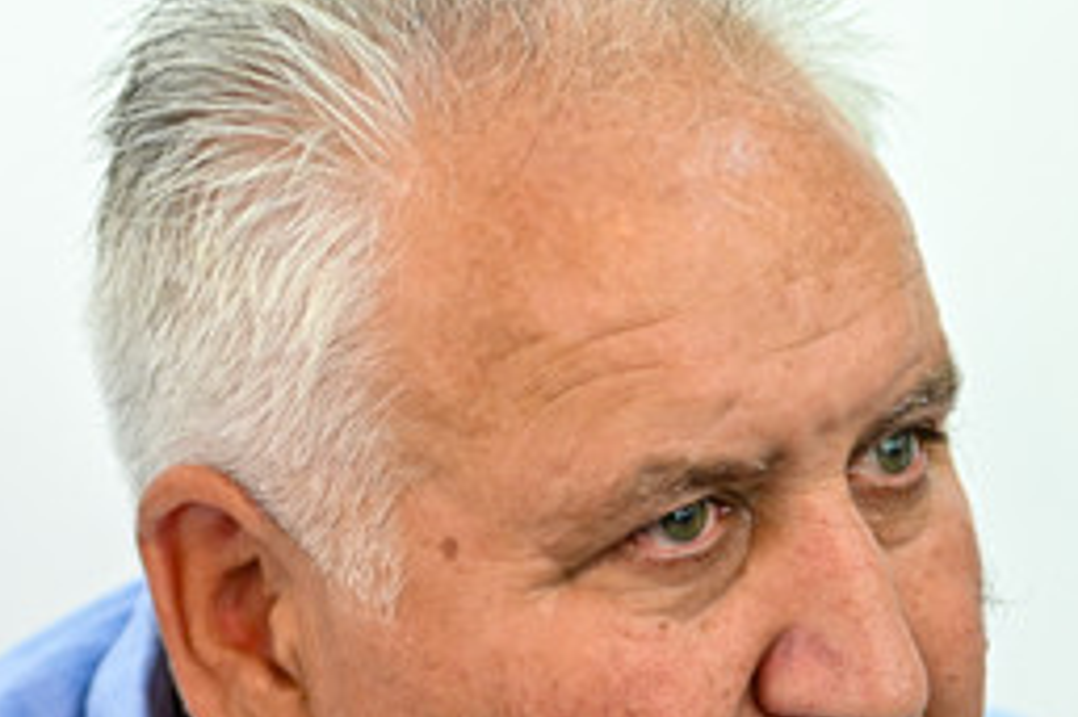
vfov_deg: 7.9
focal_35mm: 174
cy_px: 621
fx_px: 5207
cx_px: 659
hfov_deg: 11.8
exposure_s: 1/160
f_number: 2.8
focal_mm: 70
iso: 1000
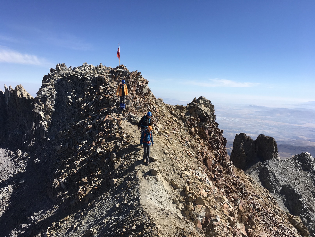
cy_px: 118
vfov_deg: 48.2
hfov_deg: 61.7
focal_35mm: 29
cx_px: 158
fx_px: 264
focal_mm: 4.15
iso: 25
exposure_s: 1/1789
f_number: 2.2
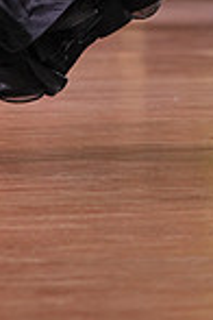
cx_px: -118
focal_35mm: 607
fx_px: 5387
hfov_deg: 2.3
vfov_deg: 3.4
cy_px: -155
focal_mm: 154
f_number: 2.8
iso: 1600
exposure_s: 1/500
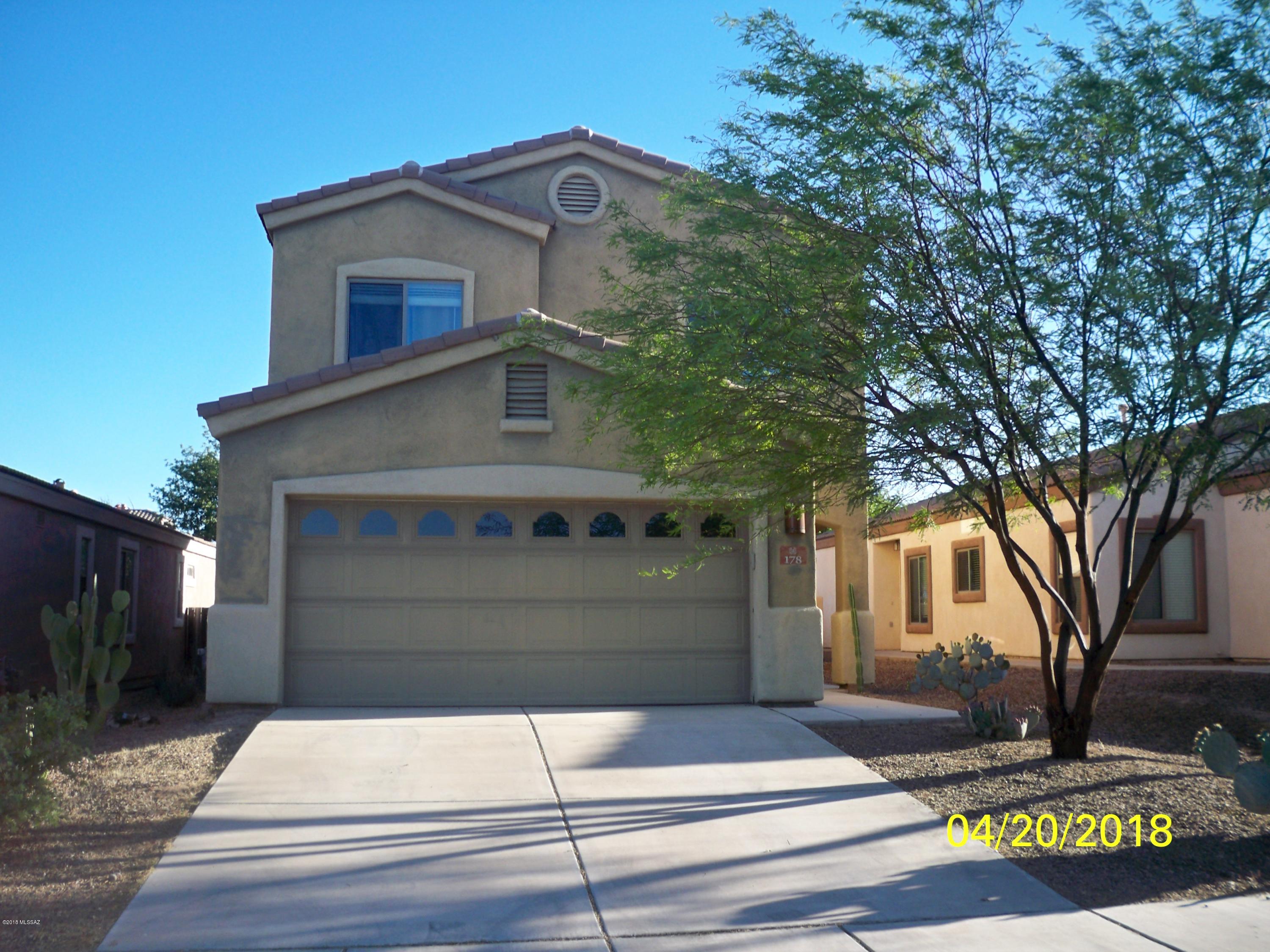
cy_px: 476
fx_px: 1284
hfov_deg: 52.6
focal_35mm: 35
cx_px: 635
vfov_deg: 40.7
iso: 64
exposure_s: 1/320
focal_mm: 6.3
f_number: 3.1
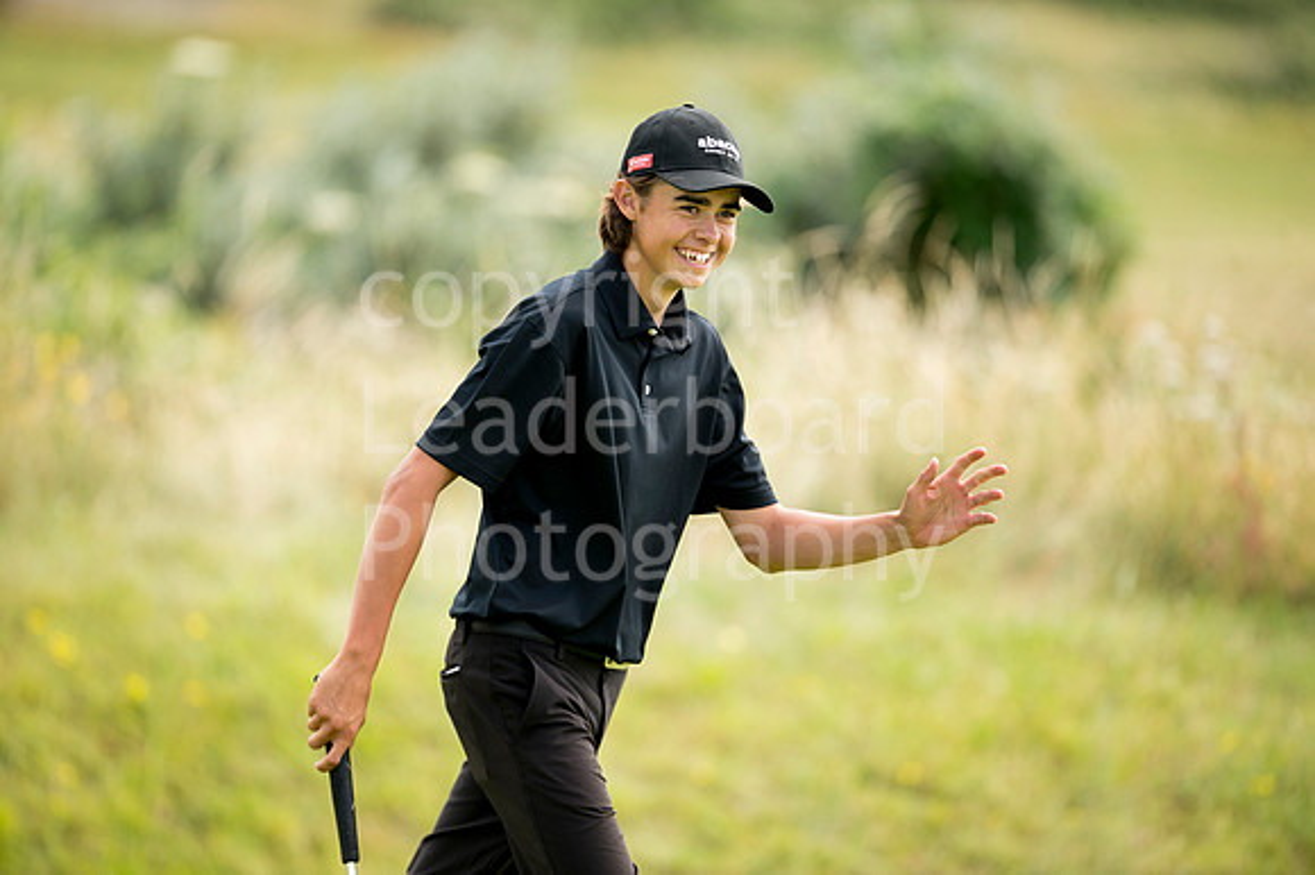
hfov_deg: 4.1
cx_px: 658
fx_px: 18253
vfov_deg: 2.7
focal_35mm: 500
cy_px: 438
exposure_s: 1/1600
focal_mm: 500
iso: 800
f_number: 4.5
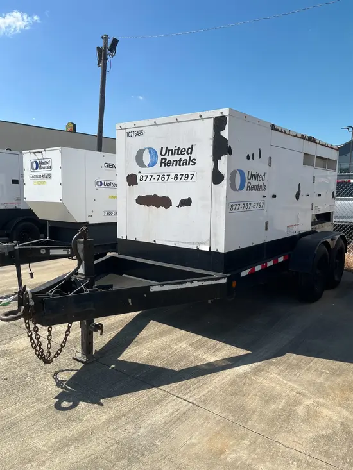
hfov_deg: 53.1
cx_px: 176
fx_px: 353
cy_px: 235
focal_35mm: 26
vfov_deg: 67.3
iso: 50
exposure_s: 1/4310
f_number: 1.6
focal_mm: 5.1
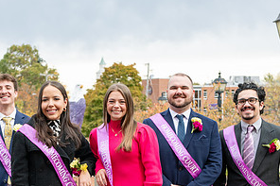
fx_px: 793
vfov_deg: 13.3
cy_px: 169
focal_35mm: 102
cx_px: 86
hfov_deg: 19.9
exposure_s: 1/400
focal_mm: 52
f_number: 4.5
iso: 200
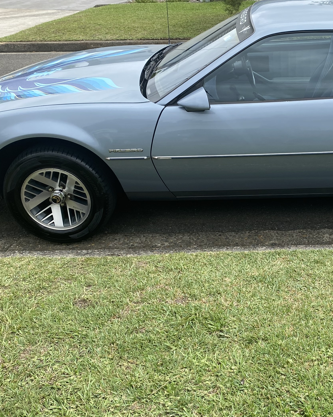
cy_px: 223
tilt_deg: -24.3
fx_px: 604
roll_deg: -2.0
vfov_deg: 38.0
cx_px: 297
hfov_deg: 29.6
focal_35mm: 49
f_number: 1.8
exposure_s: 1/1565
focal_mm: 4.25
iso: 32
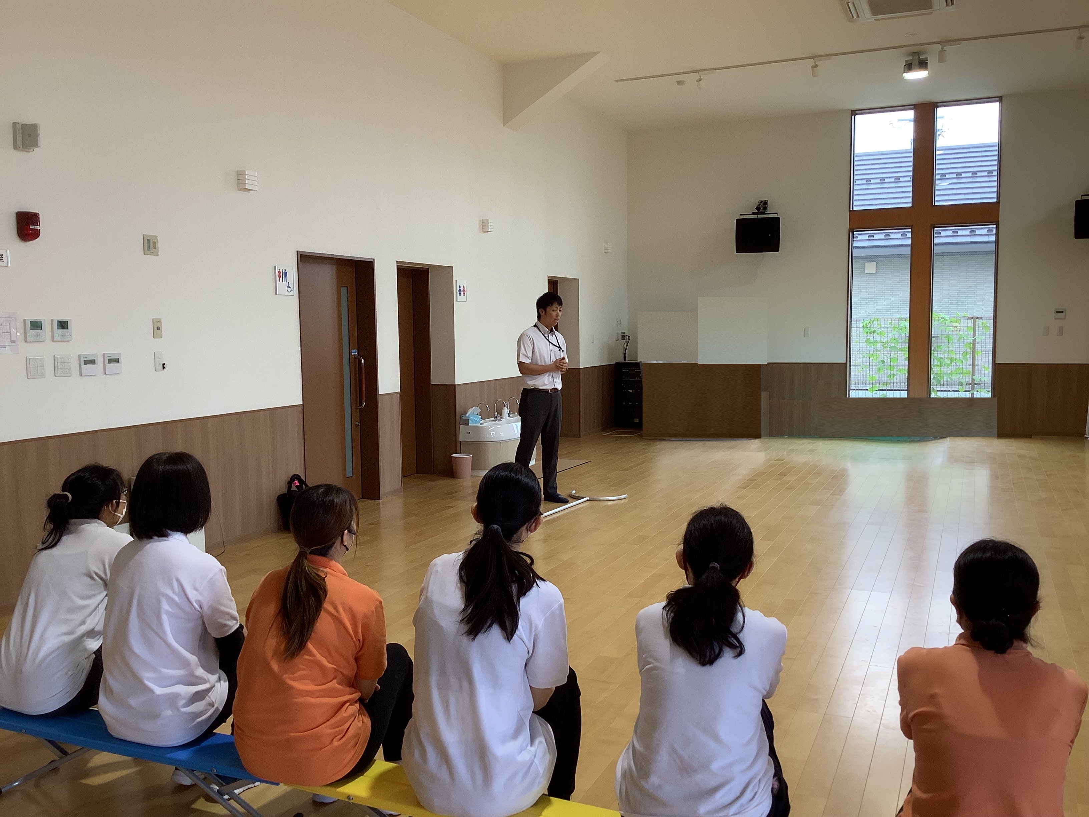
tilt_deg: -6.3
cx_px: 544
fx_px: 975
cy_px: 408
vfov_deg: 45.4
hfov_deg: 58.4
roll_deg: +1.6
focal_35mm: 31
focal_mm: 3.3
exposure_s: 1/120
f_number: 2.4
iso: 64
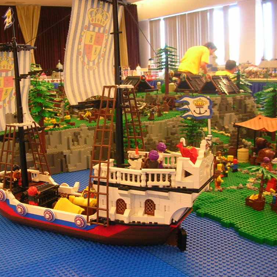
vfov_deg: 40.0
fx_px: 380
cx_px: 94
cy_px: 139
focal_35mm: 42
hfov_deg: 39.6
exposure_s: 1/7.7
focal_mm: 5.8
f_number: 2.8
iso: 50
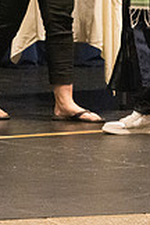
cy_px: -79
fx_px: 3387
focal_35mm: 542
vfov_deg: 3.8
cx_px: 58
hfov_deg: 2.5
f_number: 4.5
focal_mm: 130
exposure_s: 1/250
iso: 8000
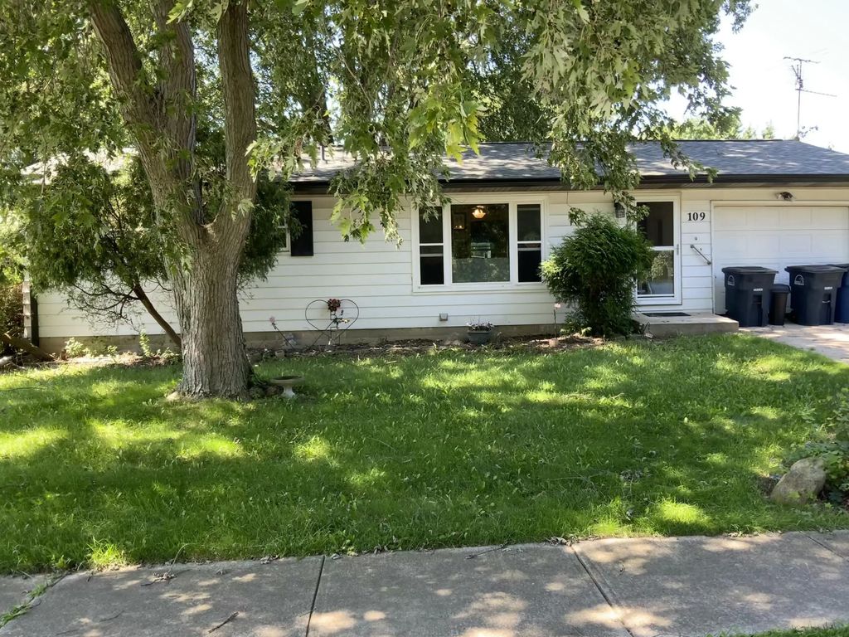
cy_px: 318
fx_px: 711
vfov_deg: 48.2
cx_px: 424
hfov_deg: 61.7
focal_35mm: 29
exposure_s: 1/122
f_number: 1.8
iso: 25
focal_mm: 3
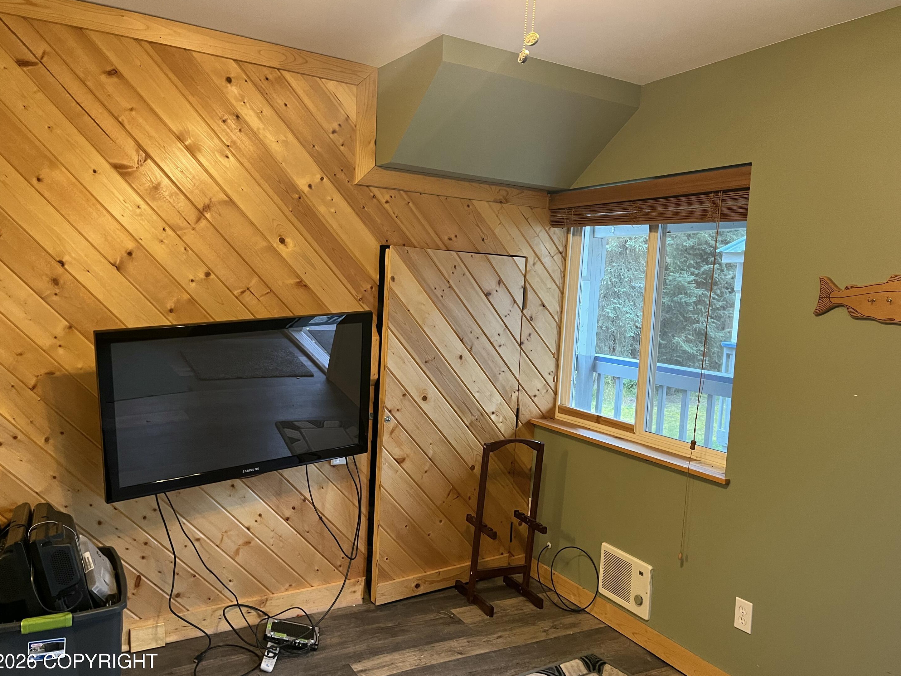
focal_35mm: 27
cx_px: 445
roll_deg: -2.4
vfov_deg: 51.4
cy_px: 343
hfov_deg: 65.3
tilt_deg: -3.6
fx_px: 703
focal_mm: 5.1
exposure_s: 1/60
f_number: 1.6
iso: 320
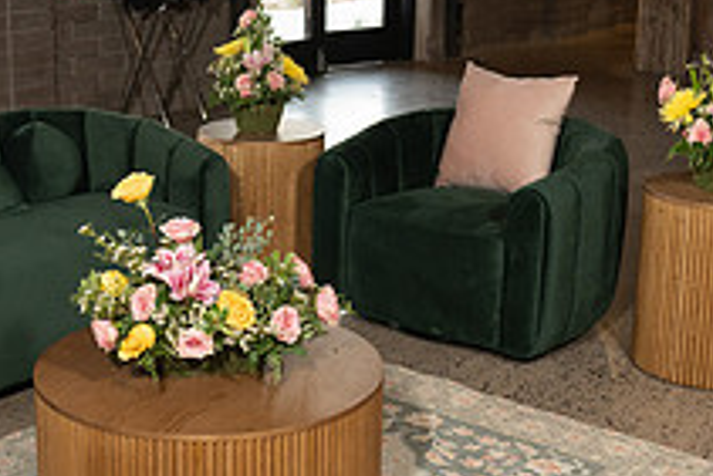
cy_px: 170
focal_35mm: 66
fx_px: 1308
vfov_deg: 20.6
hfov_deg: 30.4
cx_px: 297
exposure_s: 1/160
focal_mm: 24
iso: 1600
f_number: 4
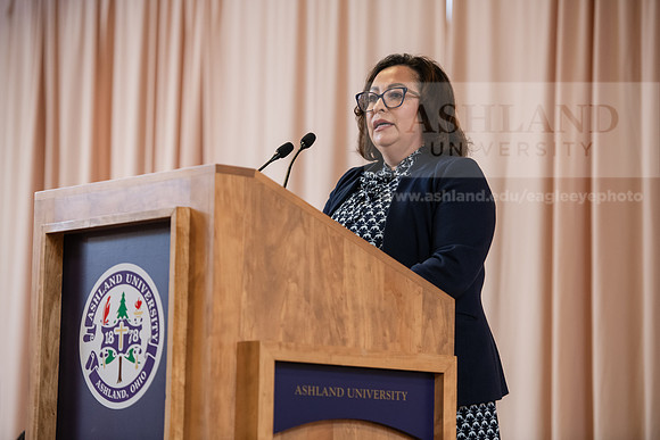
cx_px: 330
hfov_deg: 15.8
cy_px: 220
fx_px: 2384
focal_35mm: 130
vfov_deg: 10.6
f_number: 3.2
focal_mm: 130
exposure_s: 1/200
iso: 1600
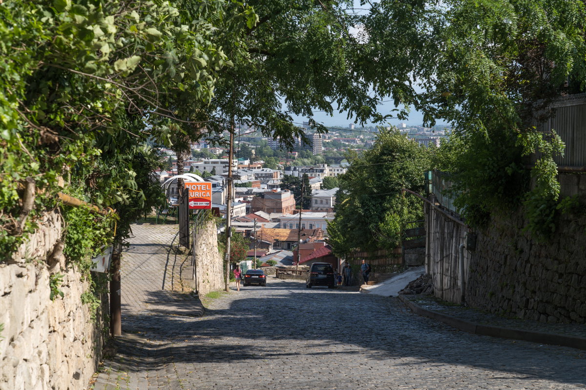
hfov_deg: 35.1
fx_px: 928
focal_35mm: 57
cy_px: 195
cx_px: 293
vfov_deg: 23.8
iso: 100
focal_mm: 57
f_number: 8
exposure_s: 1/250
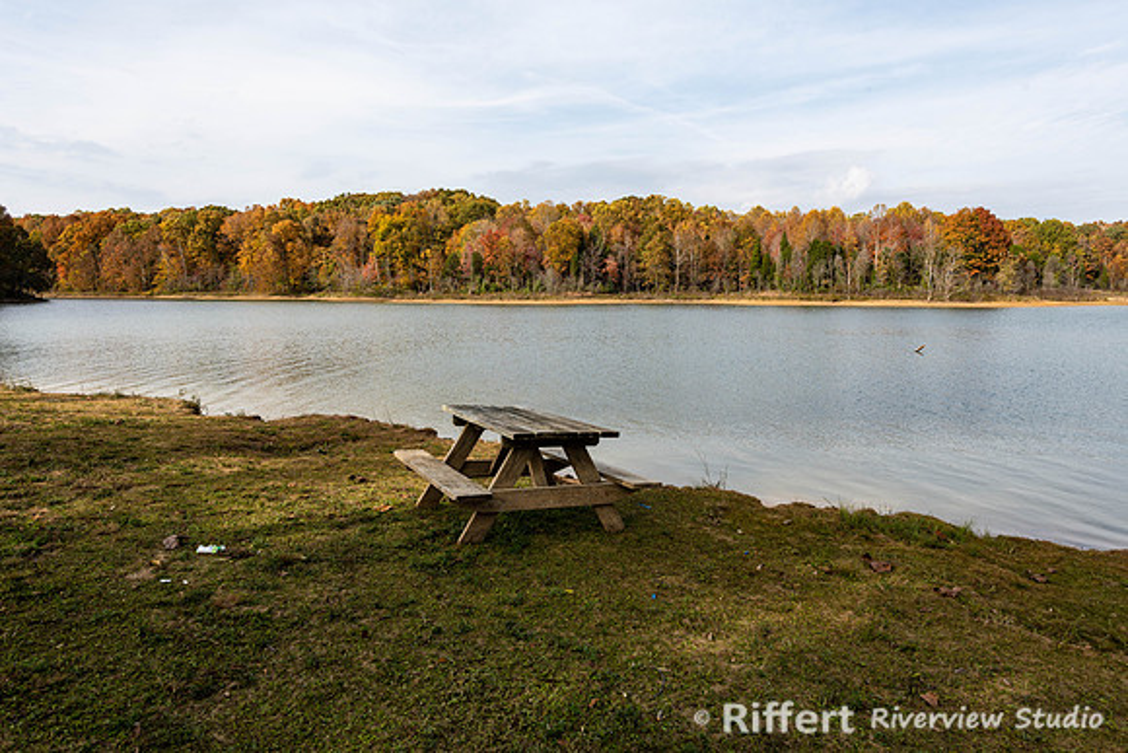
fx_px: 752
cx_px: 564
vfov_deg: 53.2
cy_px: 376
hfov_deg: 73.7
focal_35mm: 24
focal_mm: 24
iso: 110
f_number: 8
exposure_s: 1/160
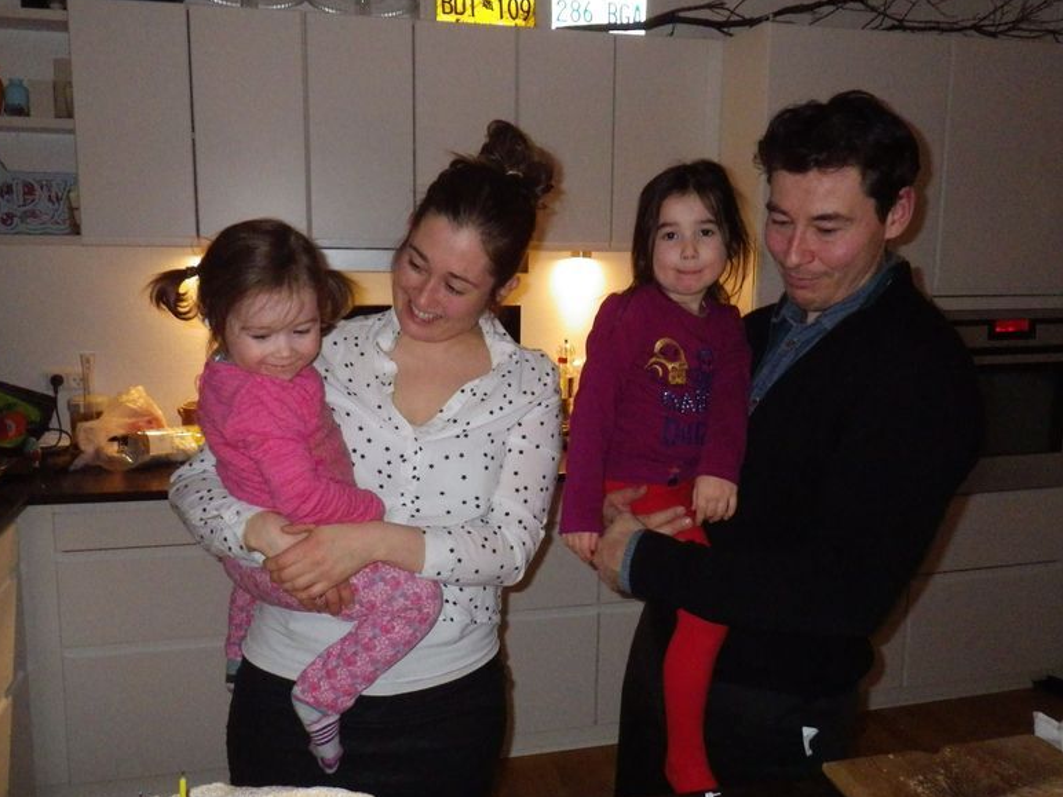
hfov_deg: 61.6
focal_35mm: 29
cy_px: 401
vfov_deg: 48.2
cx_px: 514
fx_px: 891
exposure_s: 1/45
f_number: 3.5
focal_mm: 5
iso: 1600
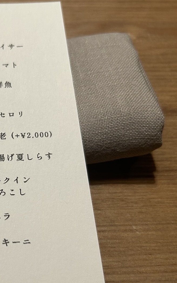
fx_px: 402
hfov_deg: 23.0
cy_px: 172
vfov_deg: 38.7
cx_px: -31
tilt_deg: -53.0
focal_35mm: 52
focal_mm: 5.7
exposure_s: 1/100
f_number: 1.5
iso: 125
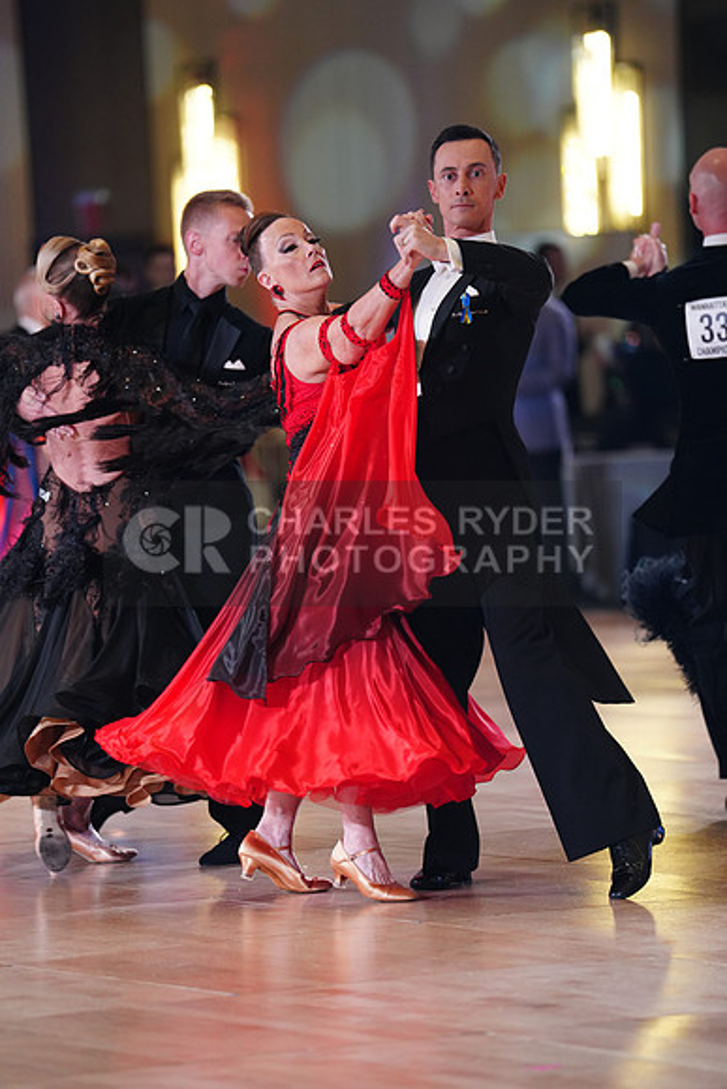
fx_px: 6054
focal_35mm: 200
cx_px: 364
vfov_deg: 10.3
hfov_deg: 6.9
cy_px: 544
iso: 1600
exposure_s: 1/320
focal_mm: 200
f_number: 2.8
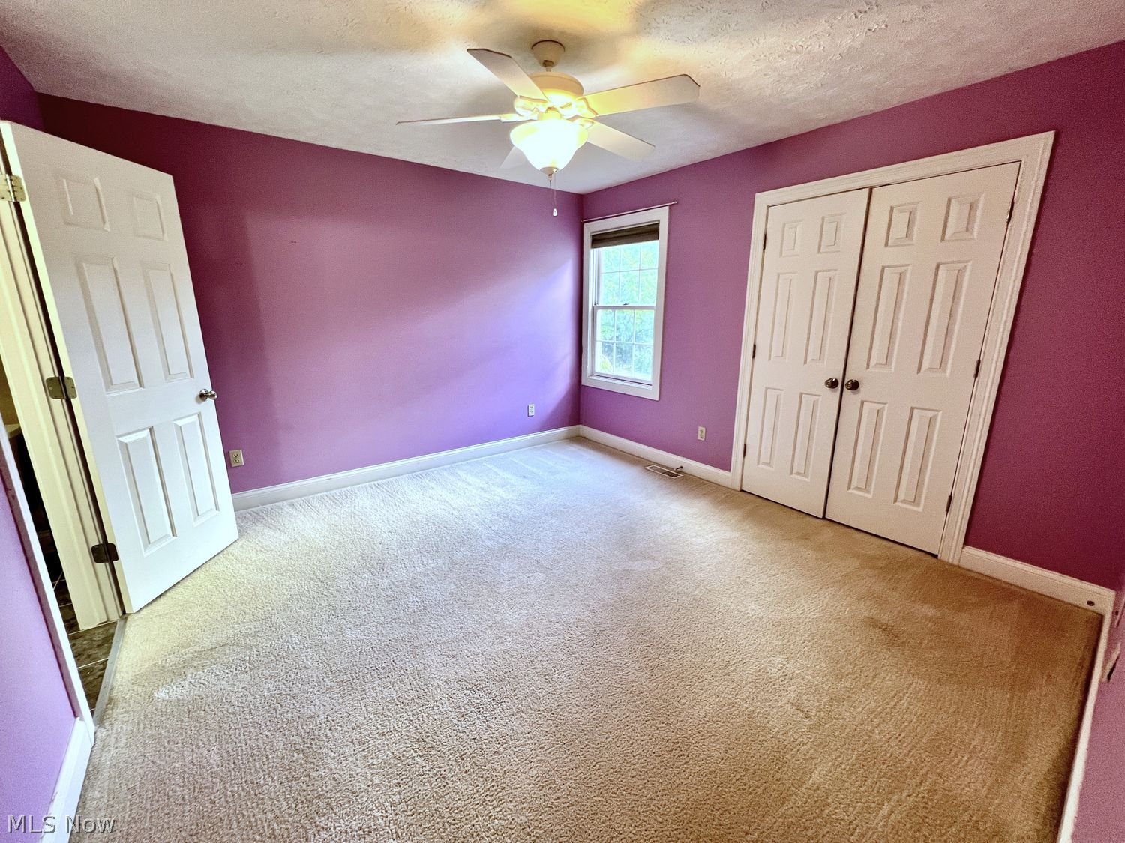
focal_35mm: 14
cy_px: 422
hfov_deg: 102.1
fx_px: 455
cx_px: 562
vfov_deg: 85.7
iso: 200
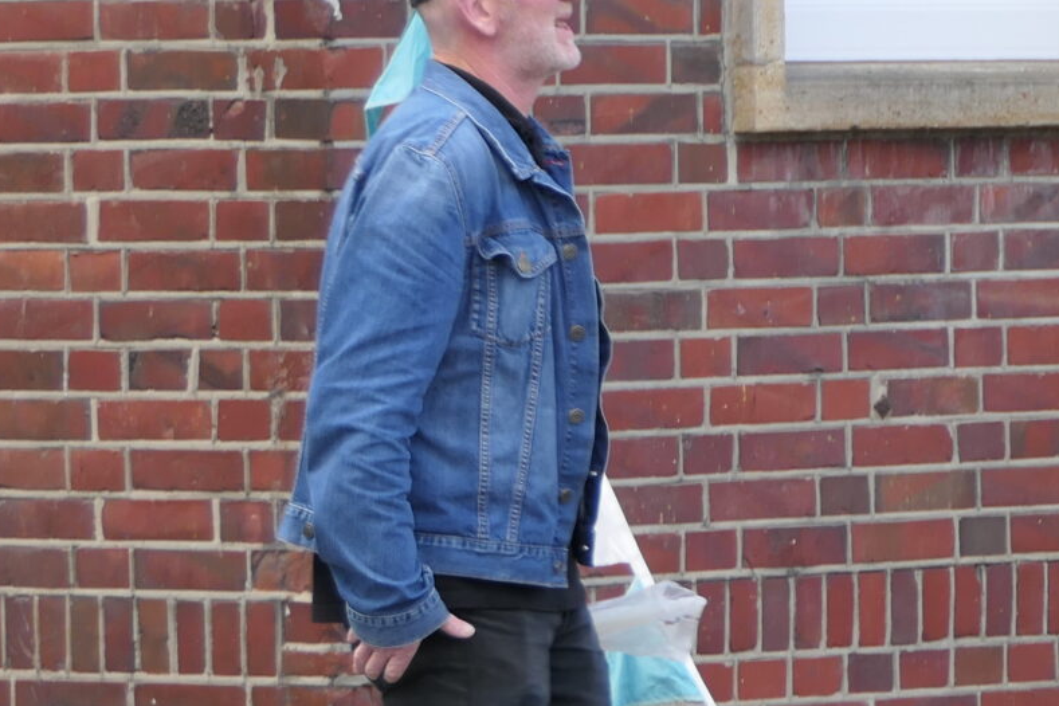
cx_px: 1637
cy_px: 351
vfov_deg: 3.0
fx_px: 13354
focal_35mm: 454
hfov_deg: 4.5
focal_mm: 51.3
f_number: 4.2
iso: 125
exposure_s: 1/160
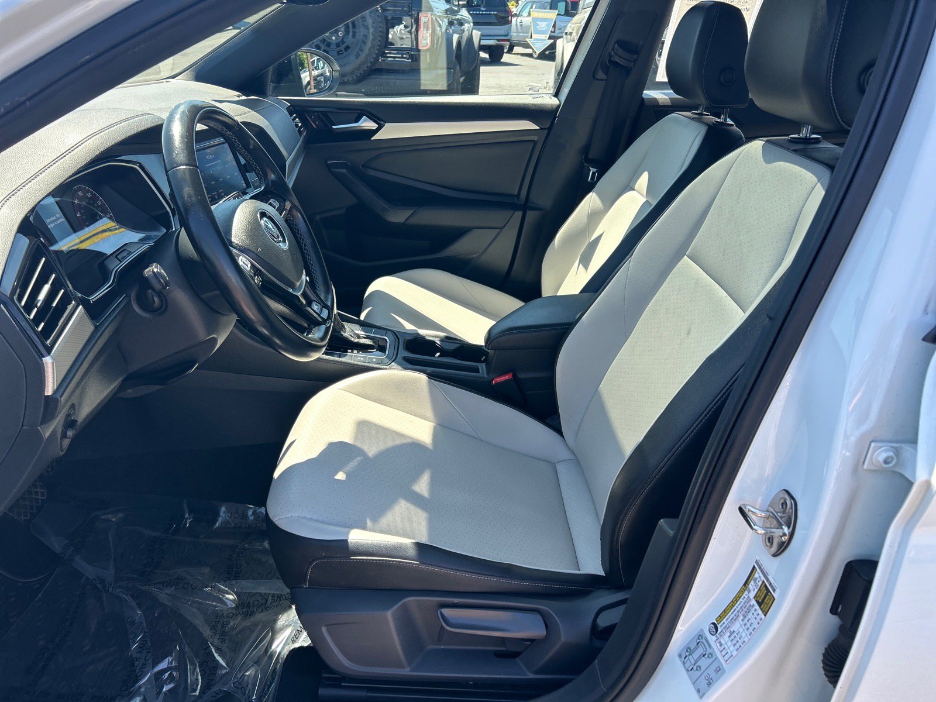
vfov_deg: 53.1
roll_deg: -1.3
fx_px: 703
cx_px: 468
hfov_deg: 67.3
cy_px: 351
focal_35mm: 26
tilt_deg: -23.8
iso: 50
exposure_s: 1/471
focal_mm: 5.7
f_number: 1.5
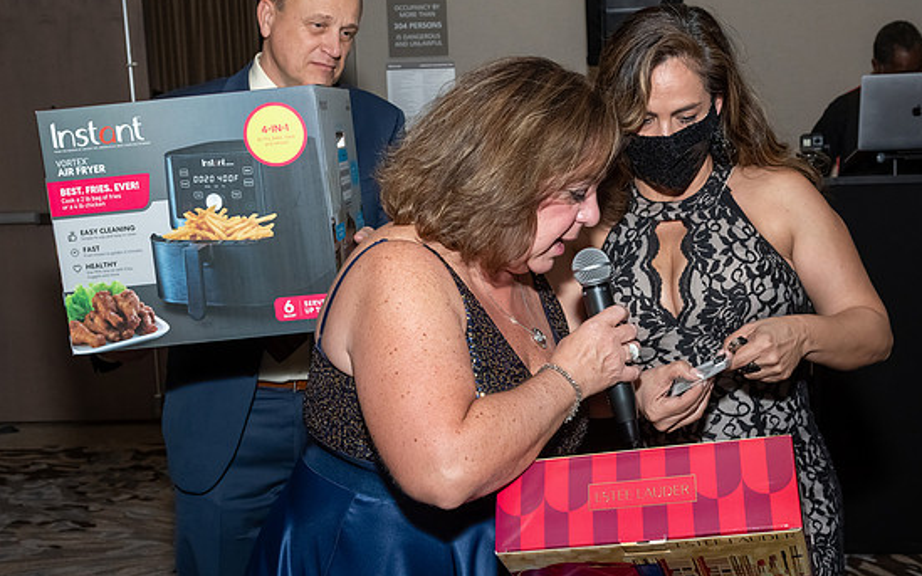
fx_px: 1206
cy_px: 312
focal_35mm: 48
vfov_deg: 26.9
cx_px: 514
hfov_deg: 41.8
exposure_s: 1/250
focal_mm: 23
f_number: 7.1
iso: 500
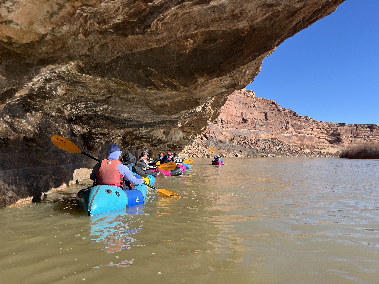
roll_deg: -1.5
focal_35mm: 26
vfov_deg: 53.1
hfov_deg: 67.3
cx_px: 190
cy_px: 142
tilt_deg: +4.2
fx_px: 285
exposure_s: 1/2062
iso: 50
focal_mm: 5.1
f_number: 1.6
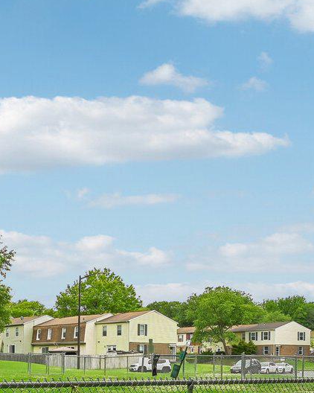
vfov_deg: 34.4
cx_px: -71
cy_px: 361
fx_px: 593
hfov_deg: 26.2
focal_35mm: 51
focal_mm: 14
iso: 100
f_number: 8
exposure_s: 1/200
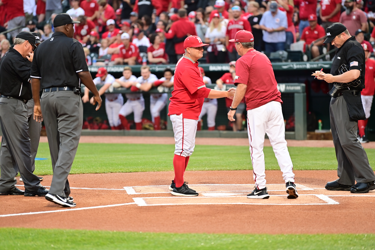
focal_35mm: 200
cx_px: 188
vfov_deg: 6.9
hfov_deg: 10.3
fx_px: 2083
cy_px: 125
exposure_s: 1/320
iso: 640
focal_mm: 200
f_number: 2.8
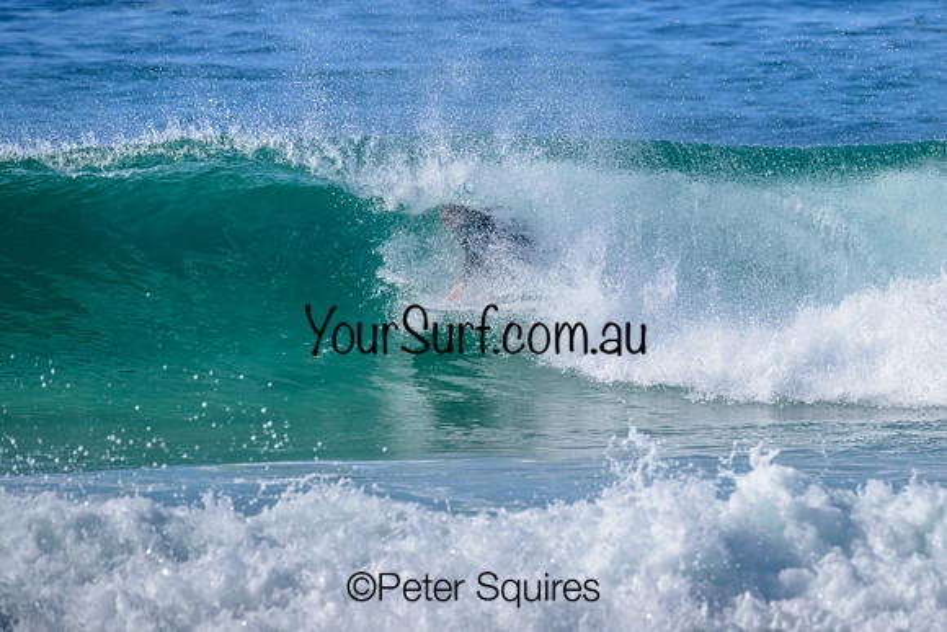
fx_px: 21152
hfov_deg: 2.6
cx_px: 645
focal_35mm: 804
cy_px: 257
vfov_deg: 1.7
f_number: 11
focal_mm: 590
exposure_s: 1/800
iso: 280
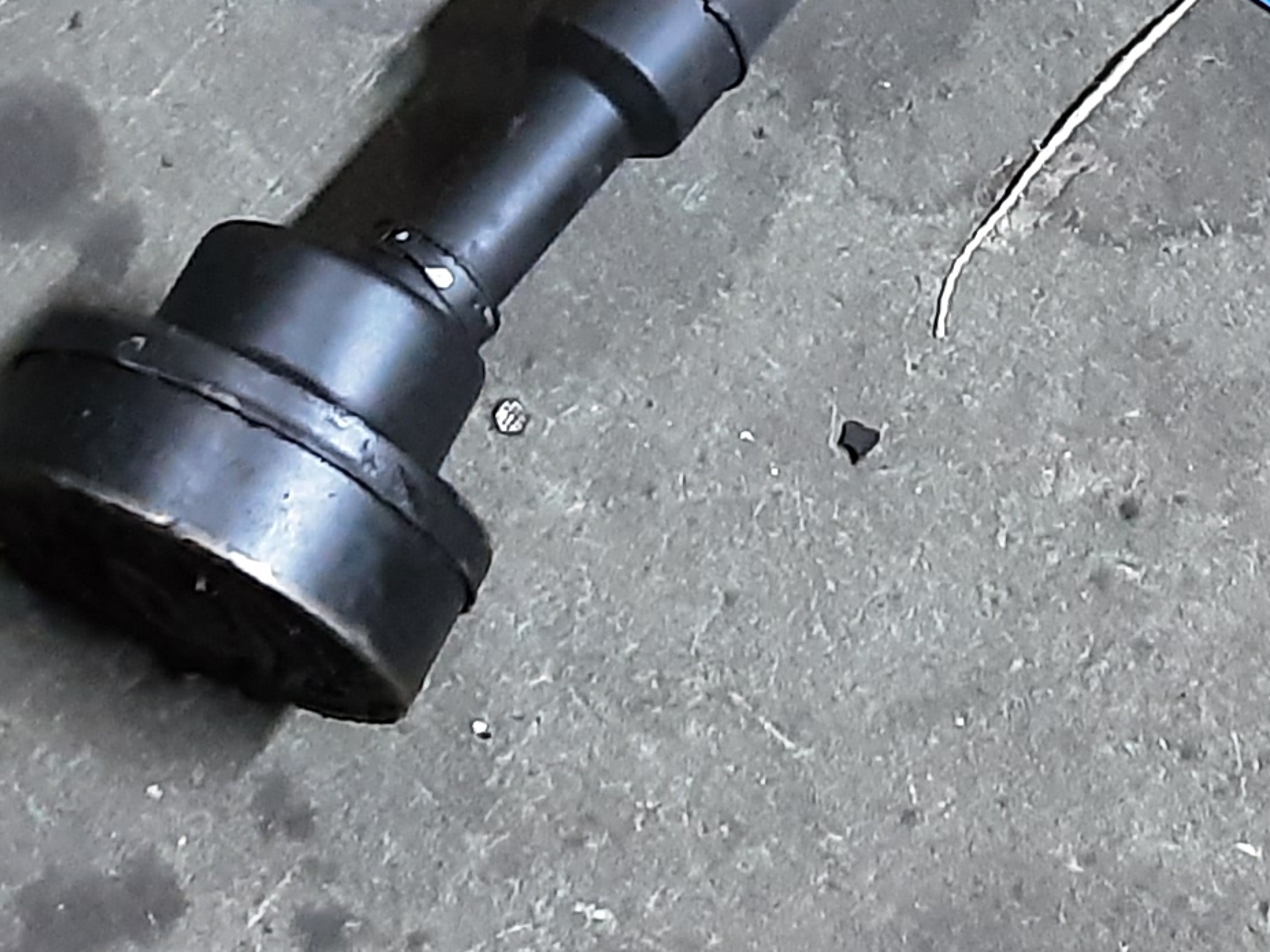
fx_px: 3485
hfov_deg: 20.5
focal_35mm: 95
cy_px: -328
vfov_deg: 14.8
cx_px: 984
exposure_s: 1/20
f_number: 1.9
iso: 400
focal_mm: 2.91
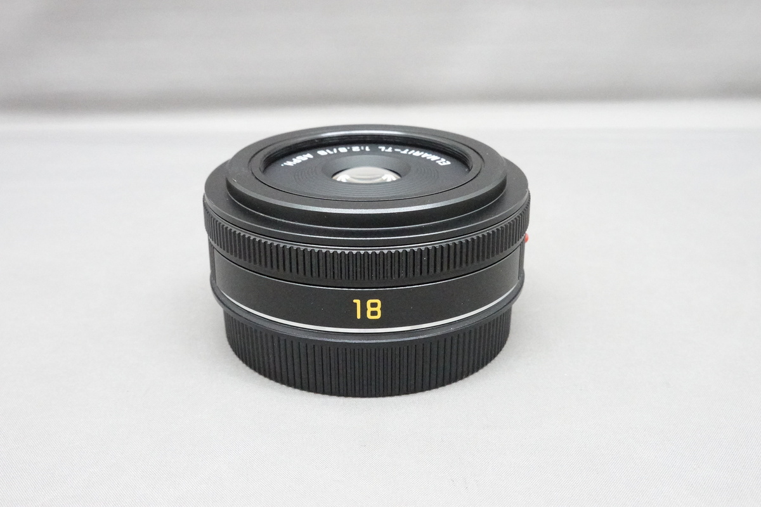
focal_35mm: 46
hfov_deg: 42.7
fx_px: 972
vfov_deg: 29.2
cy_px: 254
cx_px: 380
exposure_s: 1/50
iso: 6400
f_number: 8
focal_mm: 17.19
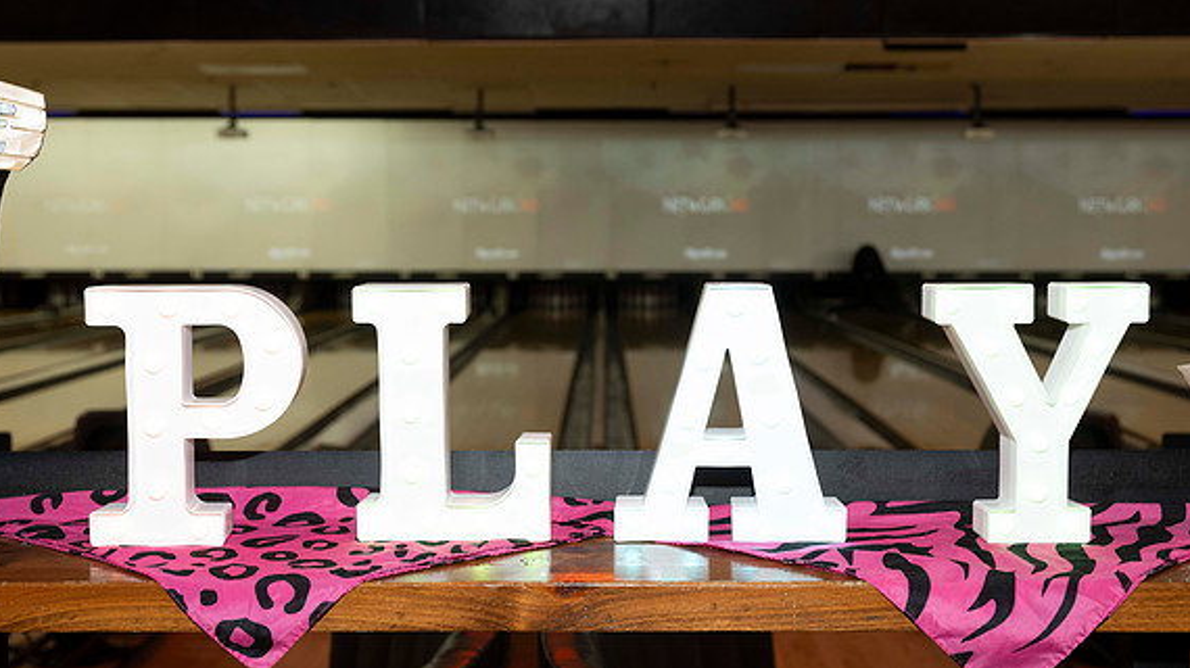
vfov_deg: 24.8
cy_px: 268
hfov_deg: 42.9
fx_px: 1514
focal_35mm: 48
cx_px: 593
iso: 800
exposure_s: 1/50
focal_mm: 45
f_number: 5.6
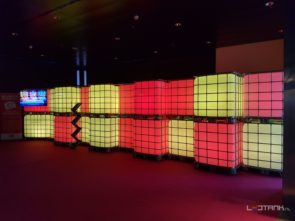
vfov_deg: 53.1
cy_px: 110
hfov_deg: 67.3
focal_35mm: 26
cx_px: 148
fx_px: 222
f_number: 1.7
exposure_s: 1/50
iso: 250
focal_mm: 4.2
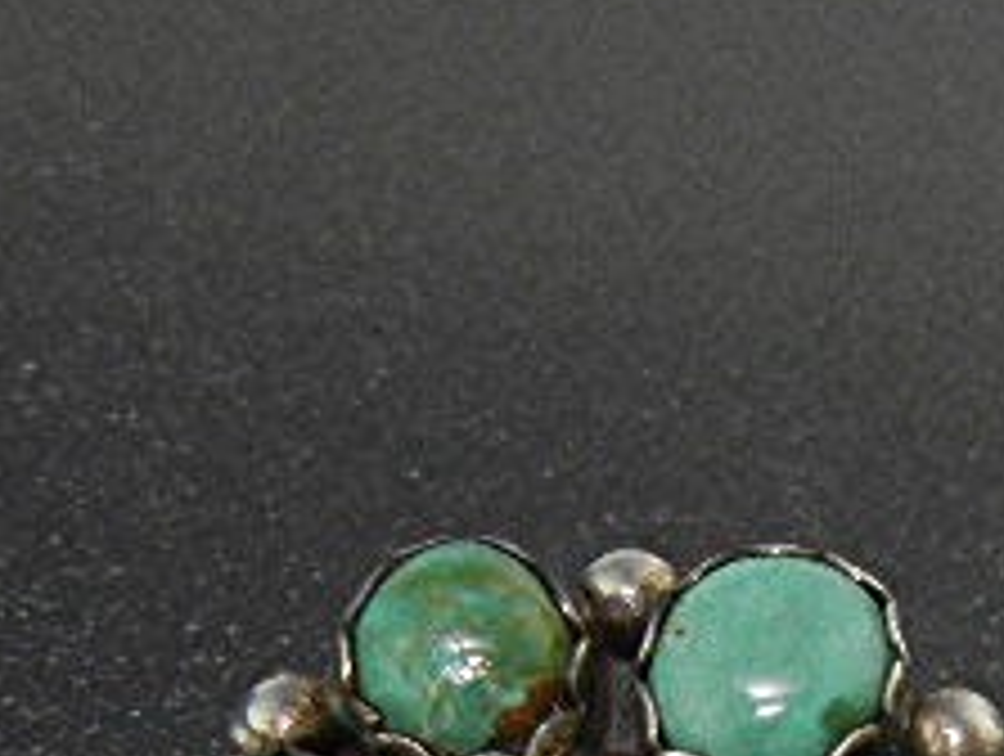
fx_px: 4910
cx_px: 1112
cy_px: 945
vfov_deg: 8.7
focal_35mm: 169
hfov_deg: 11.5
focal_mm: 10.6
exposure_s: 1/30
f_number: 8
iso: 800
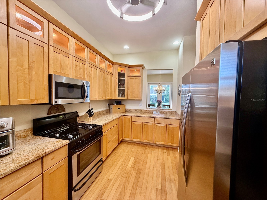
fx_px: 108
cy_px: 100
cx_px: 134
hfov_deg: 102.1
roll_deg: -1.0
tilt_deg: -1.5
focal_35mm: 14
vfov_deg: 85.7
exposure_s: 1/60
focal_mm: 2.22
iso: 200
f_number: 2.2
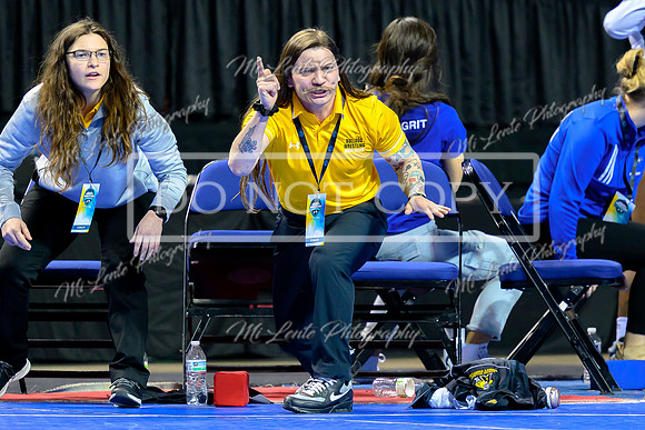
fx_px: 5060
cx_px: 297
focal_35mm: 282
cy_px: 254
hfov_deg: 7.3
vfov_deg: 4.9
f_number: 2.8
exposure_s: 1/800
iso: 3200
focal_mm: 135
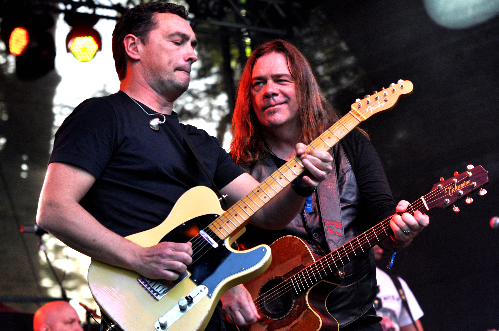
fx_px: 1454
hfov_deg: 19.5
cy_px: 166
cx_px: 250
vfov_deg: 13.0
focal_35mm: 105
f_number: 4
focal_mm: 70
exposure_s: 1/250
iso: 640
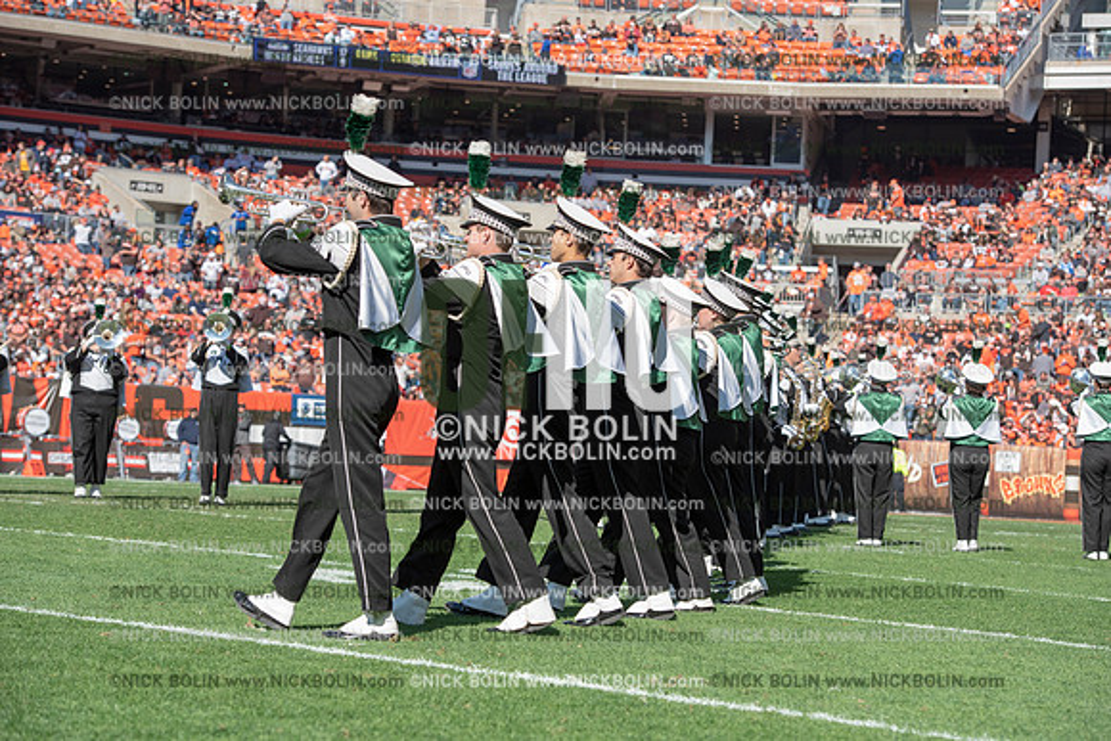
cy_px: 370
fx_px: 3087
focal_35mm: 100
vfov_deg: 13.7
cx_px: 556
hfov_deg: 20.4
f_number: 5
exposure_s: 1/2000
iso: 400
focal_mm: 100
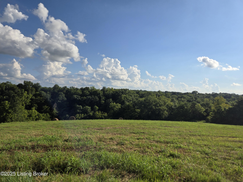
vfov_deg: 58.9
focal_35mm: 23
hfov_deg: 73.9
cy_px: 91
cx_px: 122
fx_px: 161
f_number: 1.8
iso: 25
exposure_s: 1/3168
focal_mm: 5.4
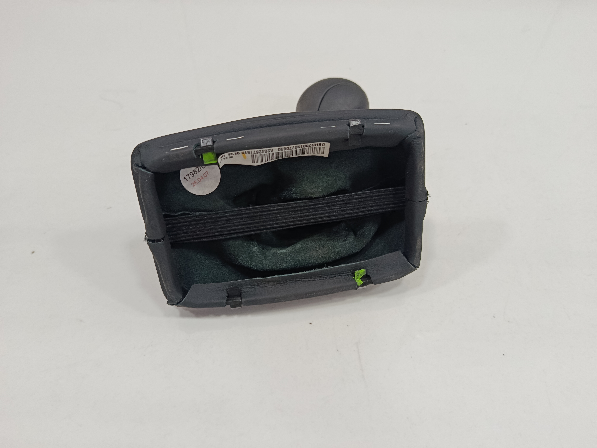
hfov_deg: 71.6
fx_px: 414
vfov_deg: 56.8
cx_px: 298
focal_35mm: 24
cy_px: 224
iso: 975
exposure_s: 1/100
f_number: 1.7
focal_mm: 5.24
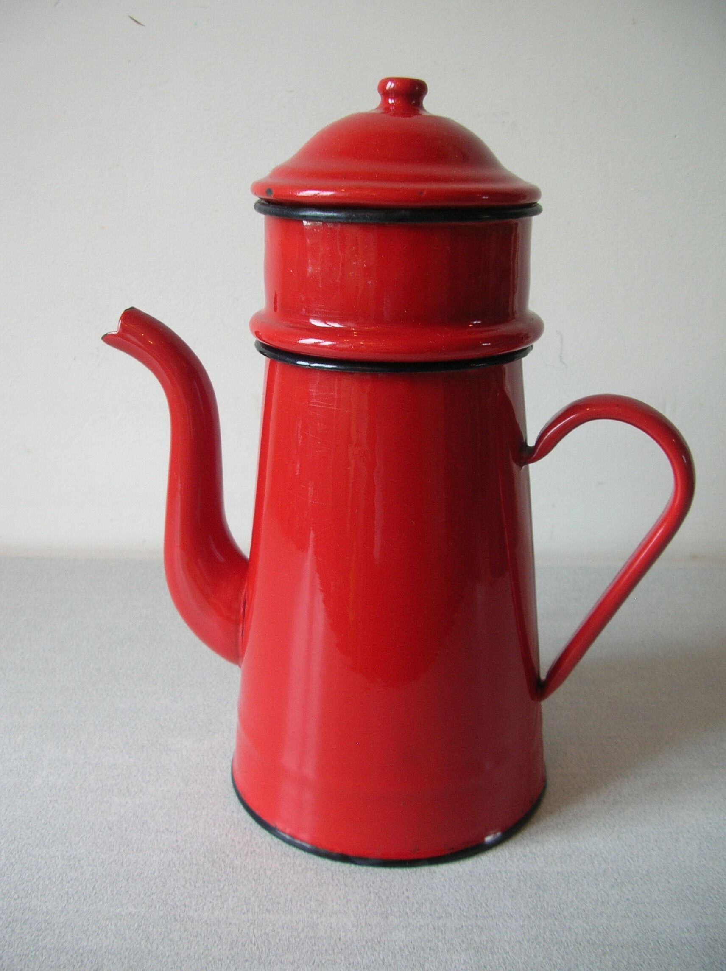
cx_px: 363
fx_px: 980
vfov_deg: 52.7
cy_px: 486
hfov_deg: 40.6
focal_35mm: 35
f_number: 2.8
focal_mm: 5.8
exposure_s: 1/5.8
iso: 50
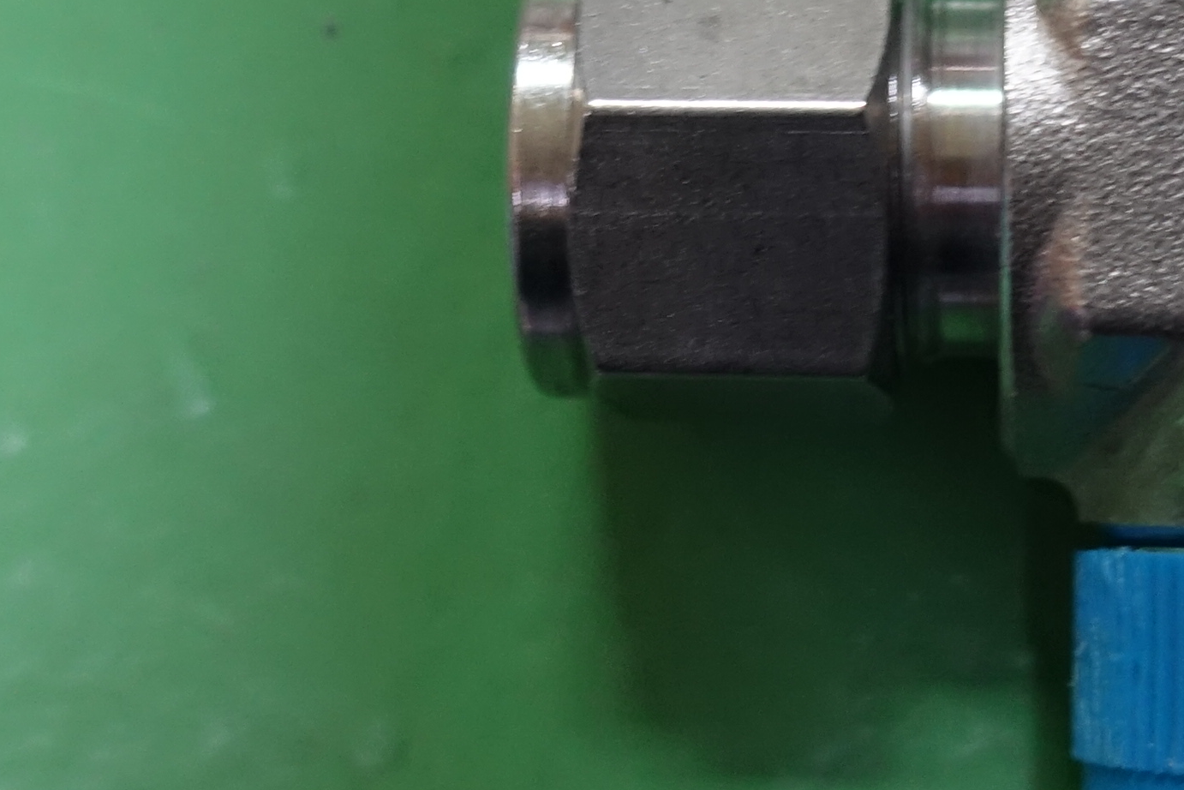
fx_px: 3125
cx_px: 846
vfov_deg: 14.4
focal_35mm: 95
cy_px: 380
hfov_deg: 21.3
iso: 640
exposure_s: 1/30
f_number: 1.8
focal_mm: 8.82
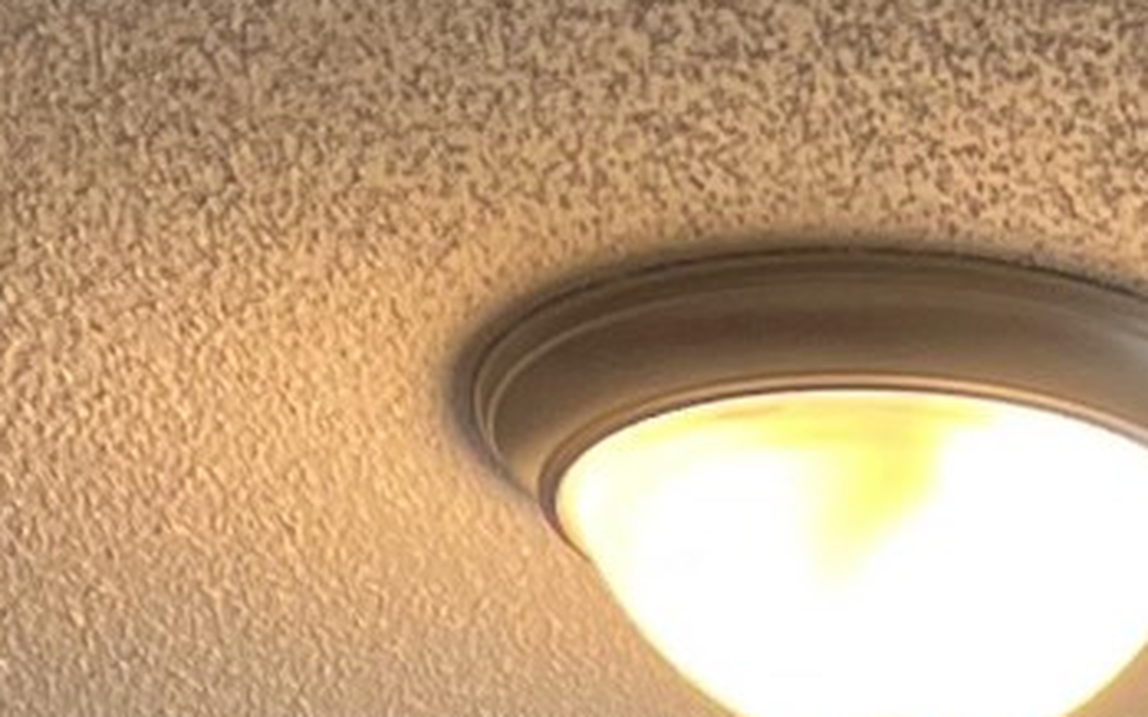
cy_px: 3503
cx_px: 1533
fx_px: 5693
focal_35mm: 182
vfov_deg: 5.5
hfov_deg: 11.2
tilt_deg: -7.8
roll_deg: +0.2
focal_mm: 5.7
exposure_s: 1/120
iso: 50
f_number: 1.5
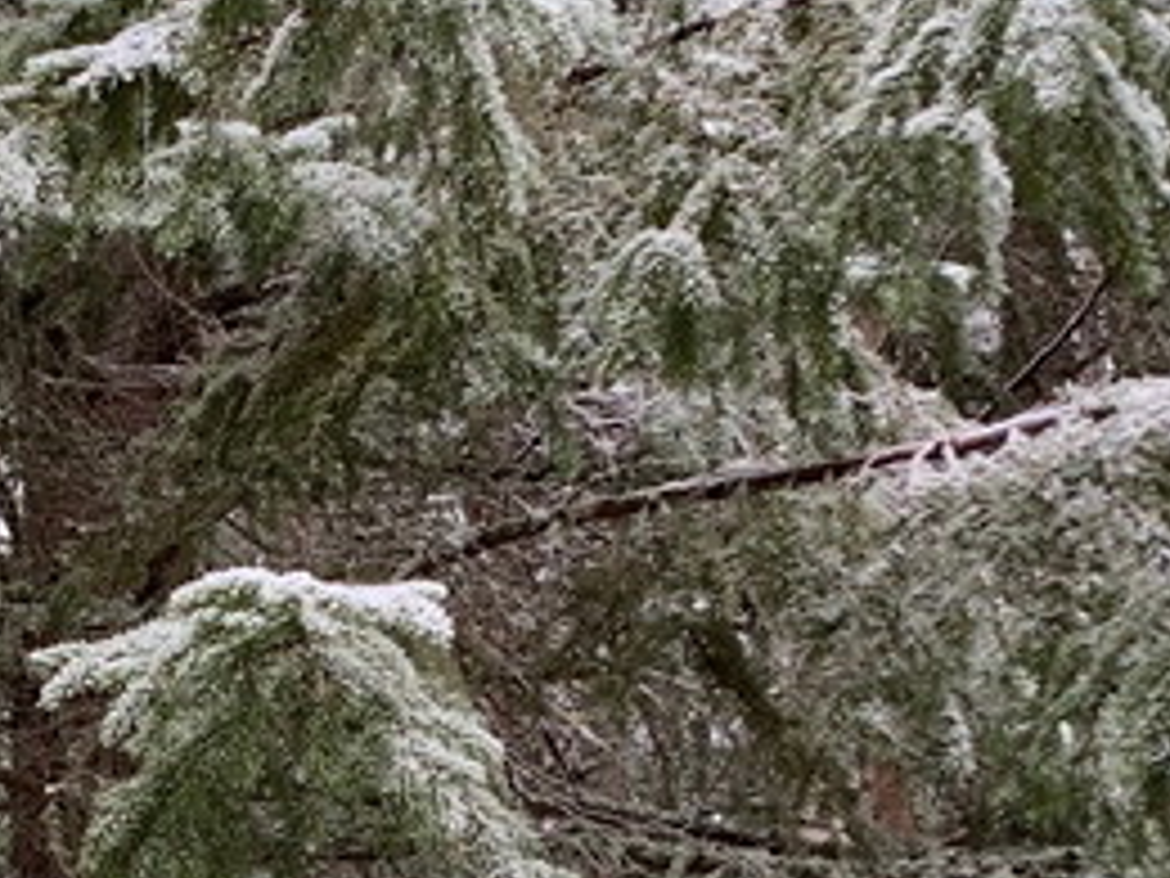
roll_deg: +0.4
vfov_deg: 15.0
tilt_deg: +14.8
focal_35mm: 96
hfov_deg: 20.2
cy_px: 946
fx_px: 3245
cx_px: 252
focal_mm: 4.25
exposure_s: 1/60
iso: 160
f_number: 1.8
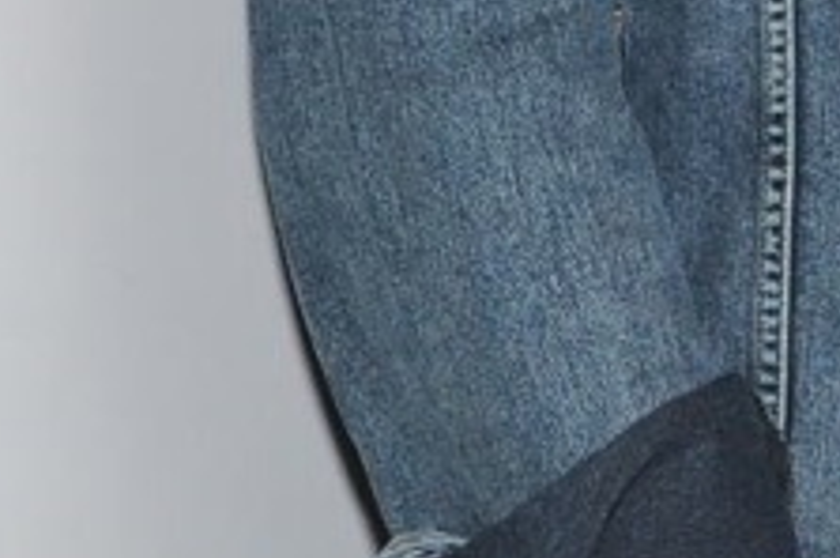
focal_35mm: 258
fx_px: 6011
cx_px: 1989
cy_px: -311
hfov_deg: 7.5
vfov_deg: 5.3
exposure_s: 1/125
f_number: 13
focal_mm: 32
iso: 500
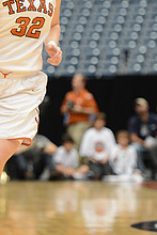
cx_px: 13
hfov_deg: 5.6
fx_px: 1600
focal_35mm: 245
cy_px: 83
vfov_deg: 8.4
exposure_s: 1/1250
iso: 1250
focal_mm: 120
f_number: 2.8
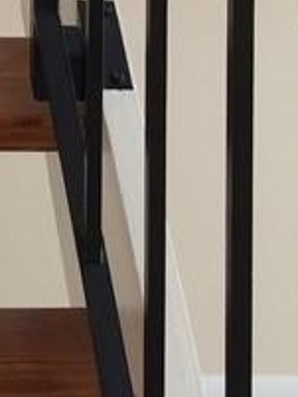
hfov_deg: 9.9
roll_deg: +0.4
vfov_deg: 12.6
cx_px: -276
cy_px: -341
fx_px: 1617
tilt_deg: -4.4
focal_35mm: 141
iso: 50
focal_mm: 4.15
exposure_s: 1/30
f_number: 2.2
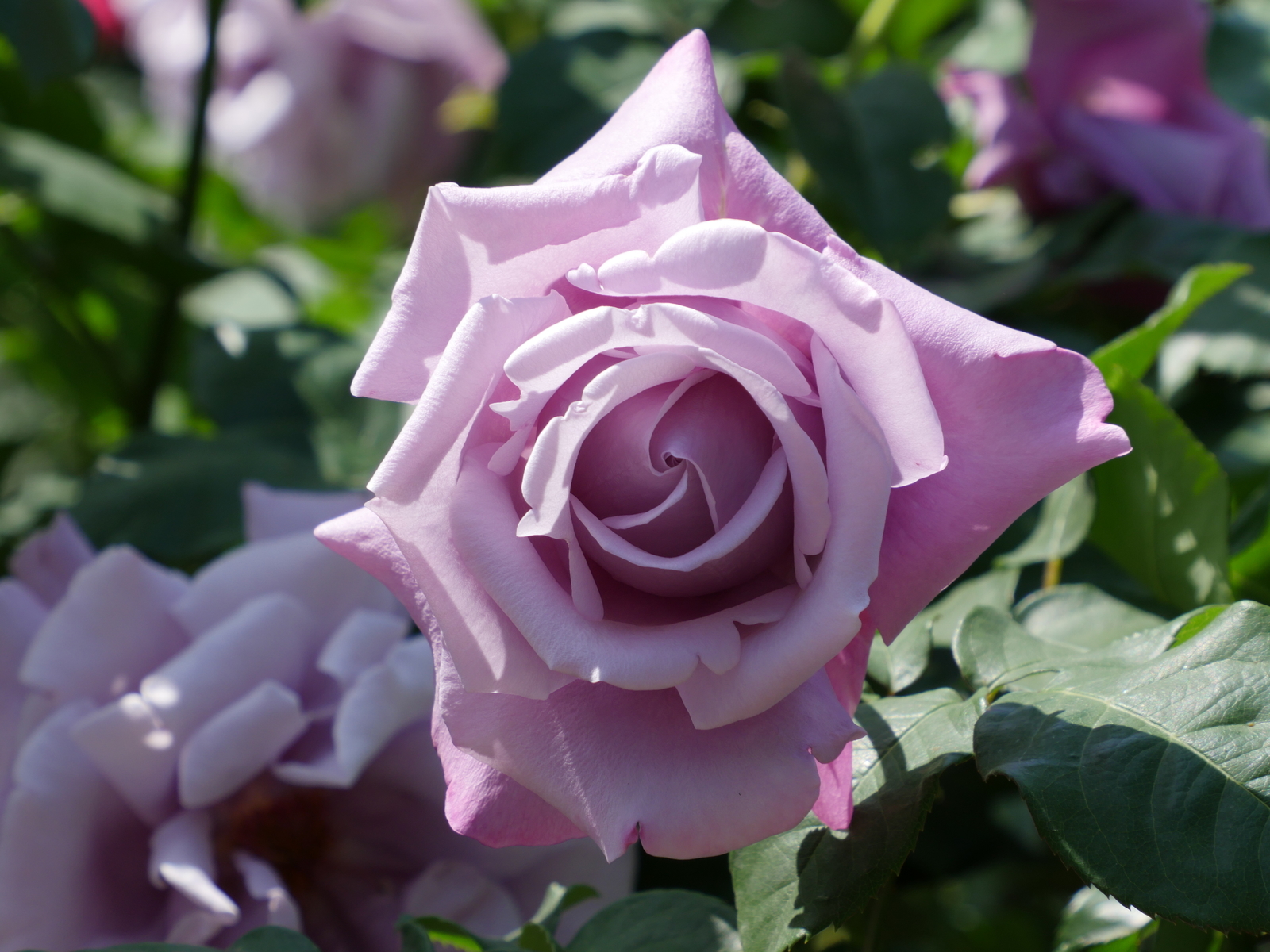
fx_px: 6384
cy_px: 476
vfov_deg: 8.5
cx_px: 635
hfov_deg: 11.4
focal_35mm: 174
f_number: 8
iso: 200
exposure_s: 1/320
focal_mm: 87
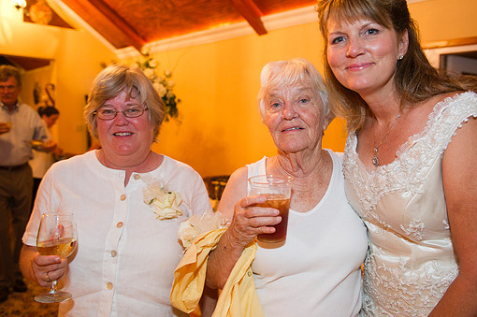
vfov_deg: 39.9
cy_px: 156
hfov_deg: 57.1
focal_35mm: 33
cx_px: 264
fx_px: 437
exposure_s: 1/60
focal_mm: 29
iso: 2000
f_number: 3.2
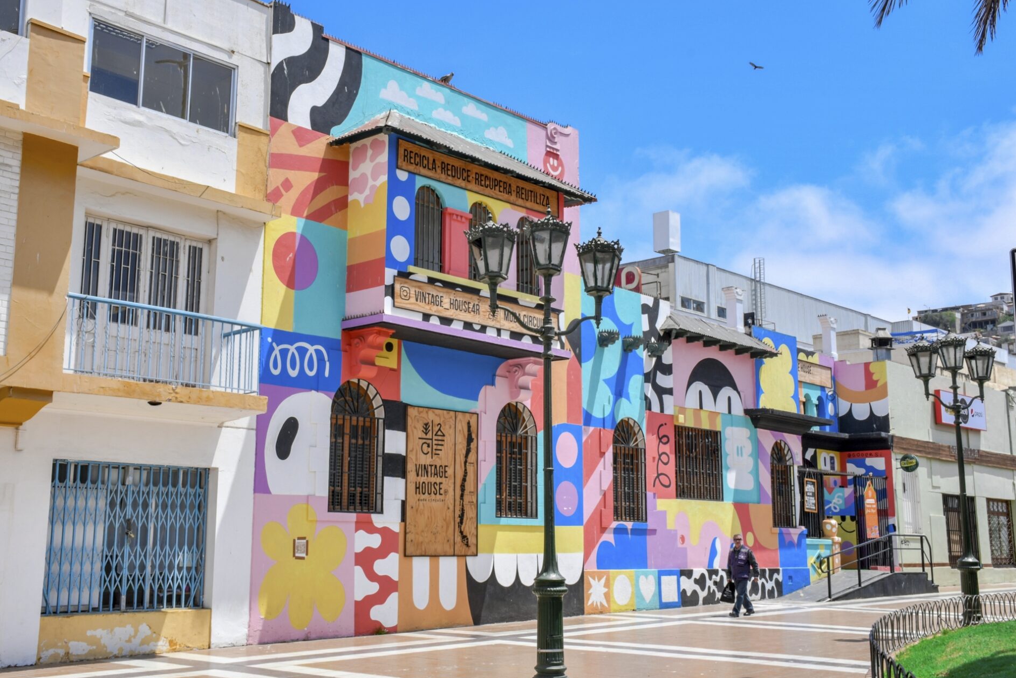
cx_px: 490
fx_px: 1157
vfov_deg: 32.6
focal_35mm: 41
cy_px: 329
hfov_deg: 47.4
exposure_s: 1/200
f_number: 14
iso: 200
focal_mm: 26
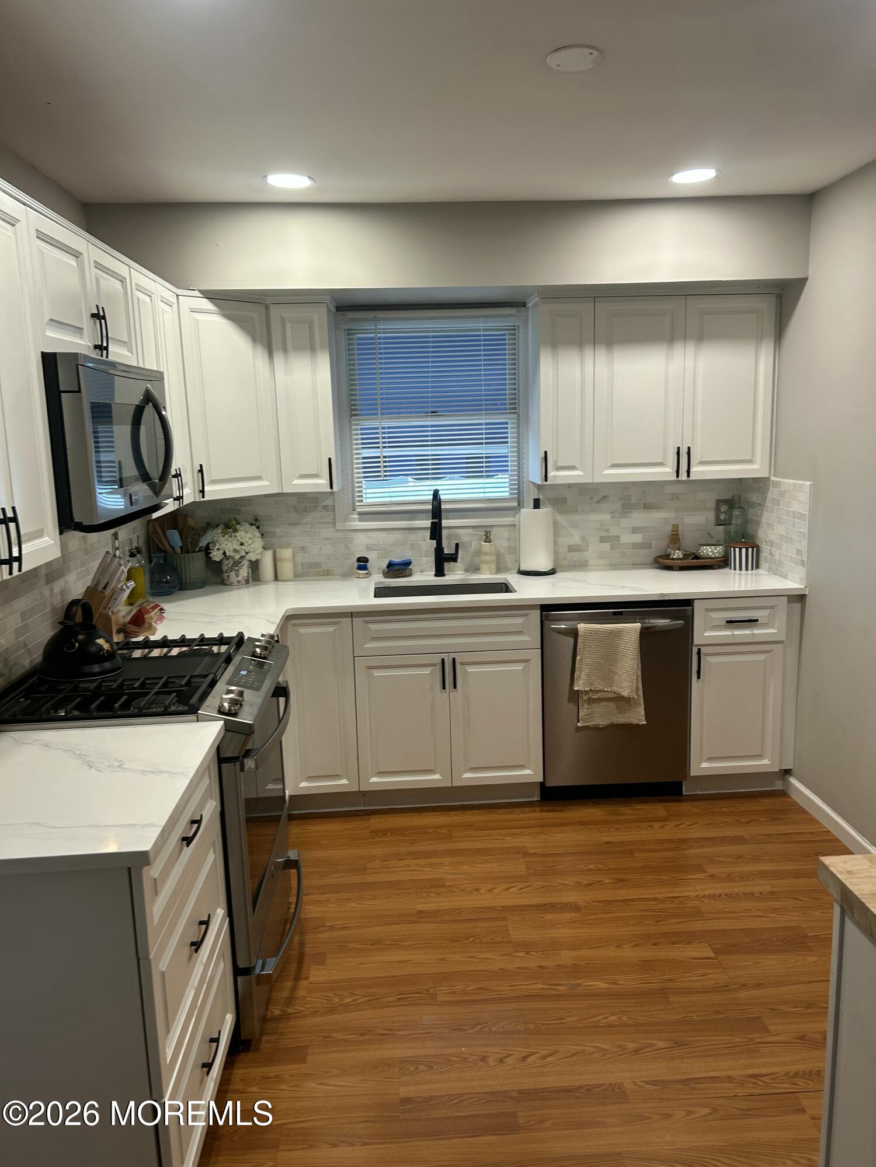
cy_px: 584
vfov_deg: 67.3
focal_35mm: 26
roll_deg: +1.7
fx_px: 877
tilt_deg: -6.5
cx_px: 438
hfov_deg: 53.1
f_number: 1.5
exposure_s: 1/60
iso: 80
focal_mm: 5.7
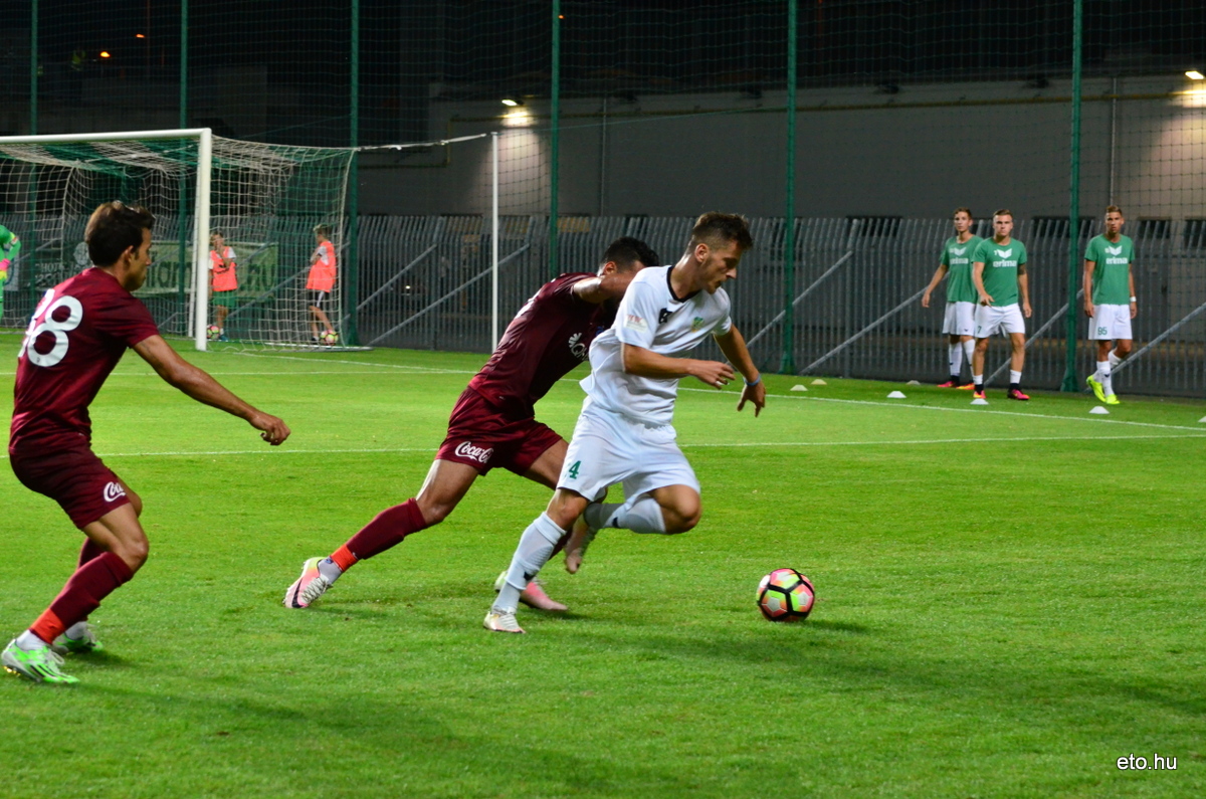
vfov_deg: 13.0
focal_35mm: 105
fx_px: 3510
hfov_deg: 19.5
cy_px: 400
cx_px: 603
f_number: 5
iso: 2800
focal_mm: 70
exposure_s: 1/400
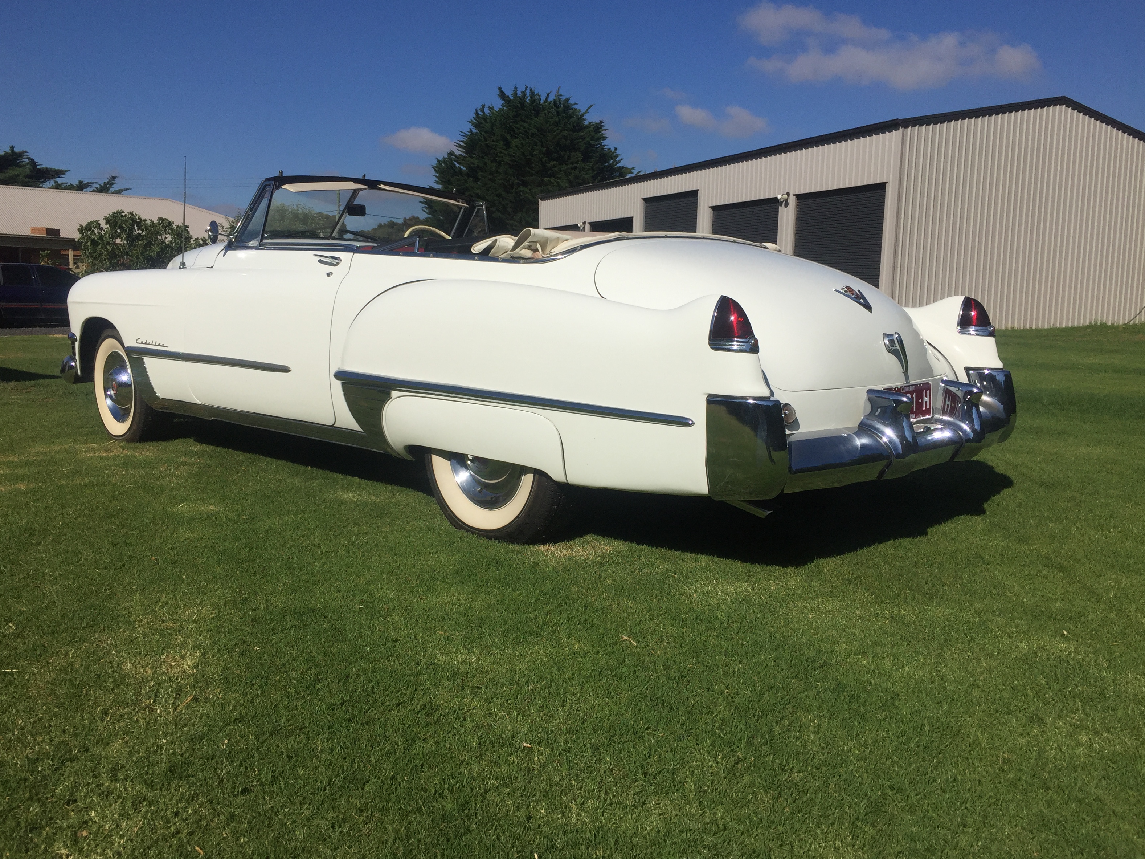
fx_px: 992
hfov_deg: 60.0
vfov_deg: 46.8
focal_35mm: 30
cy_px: 428
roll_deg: -1.0
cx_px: 563
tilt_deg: -7.8
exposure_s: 1/7937
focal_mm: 4.15
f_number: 2.2
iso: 32
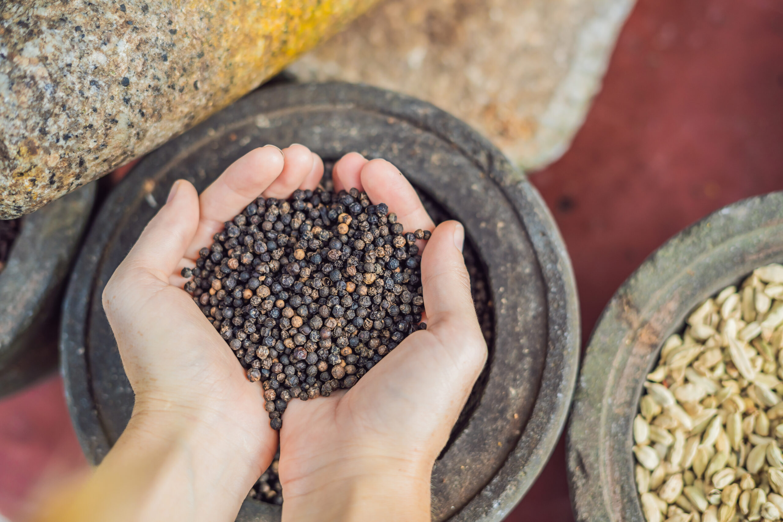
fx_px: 1087
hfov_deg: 39.6
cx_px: 392
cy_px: 261
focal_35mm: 50
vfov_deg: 27.0
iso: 100
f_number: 2.5
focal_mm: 50
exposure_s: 1/125
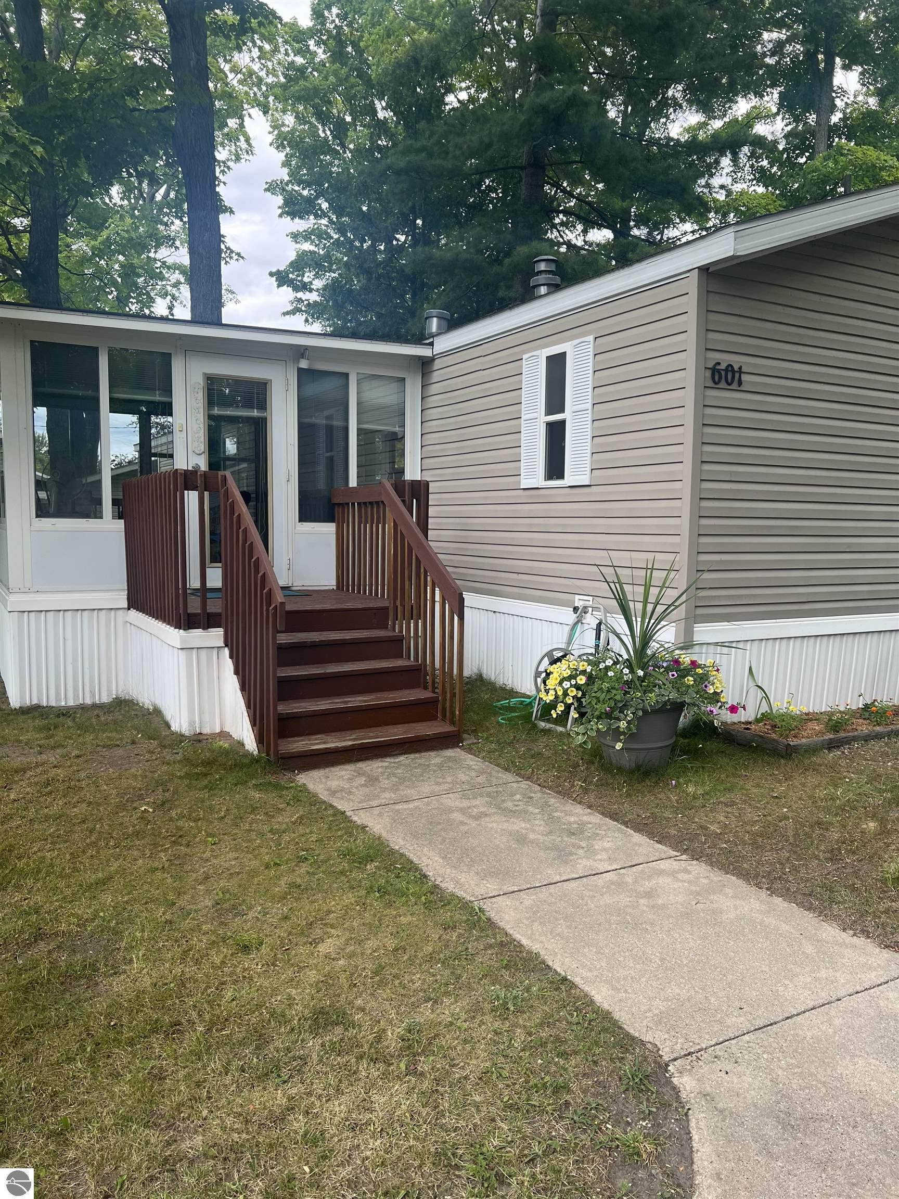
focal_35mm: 26
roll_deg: +0.3
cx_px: 450
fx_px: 900
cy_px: 600
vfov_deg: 67.3
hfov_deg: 53.1
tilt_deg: -4.9
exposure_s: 1/873
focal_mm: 5.7
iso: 50
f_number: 1.5
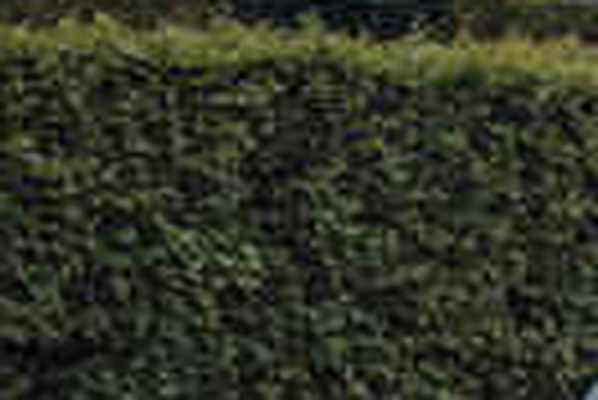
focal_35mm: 254
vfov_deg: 5.4
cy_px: -25
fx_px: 4224
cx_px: 1425
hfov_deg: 7.6
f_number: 7.1
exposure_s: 1/100
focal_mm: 44
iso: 200
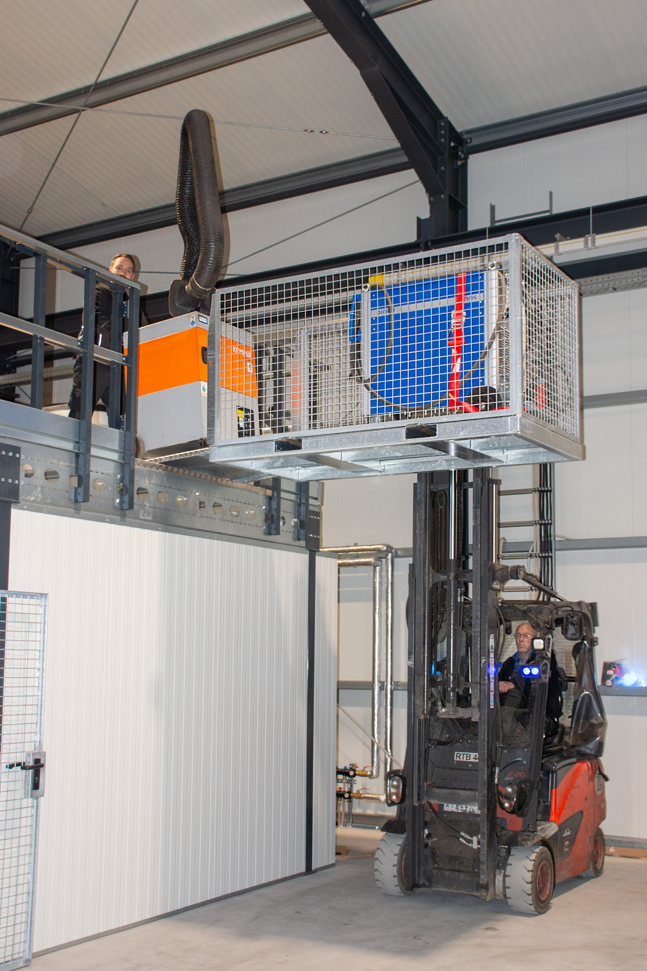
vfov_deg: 49.6
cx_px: 324
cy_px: 486
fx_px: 1051
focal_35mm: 39
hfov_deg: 34.2
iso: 320
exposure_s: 1/60
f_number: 3.8
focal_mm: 26
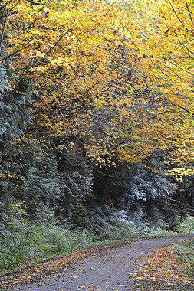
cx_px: 152
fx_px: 1294
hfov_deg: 8.6
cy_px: 145
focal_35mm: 160
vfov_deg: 12.8
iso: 800
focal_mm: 70
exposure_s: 1/60
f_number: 8
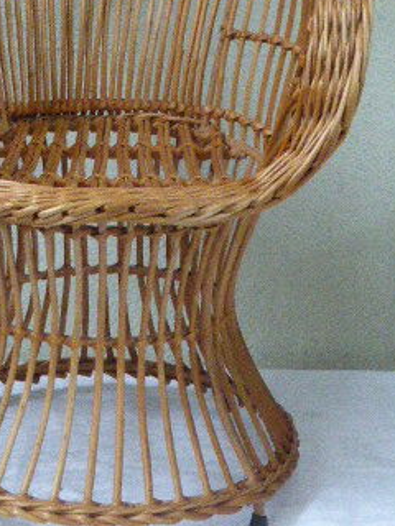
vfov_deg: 17.1
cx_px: 128
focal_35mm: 114
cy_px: 67
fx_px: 1734
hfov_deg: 13.0
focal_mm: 9.7
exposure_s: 1/125
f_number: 4.6
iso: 1600
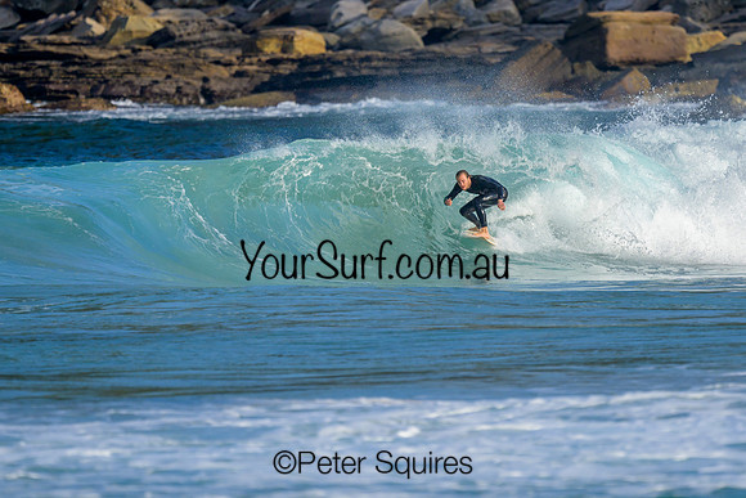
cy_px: 223
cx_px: 444
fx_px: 22782
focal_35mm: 1099
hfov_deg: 1.9
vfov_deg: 1.3
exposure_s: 1/2000
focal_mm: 800
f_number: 6.3
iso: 280
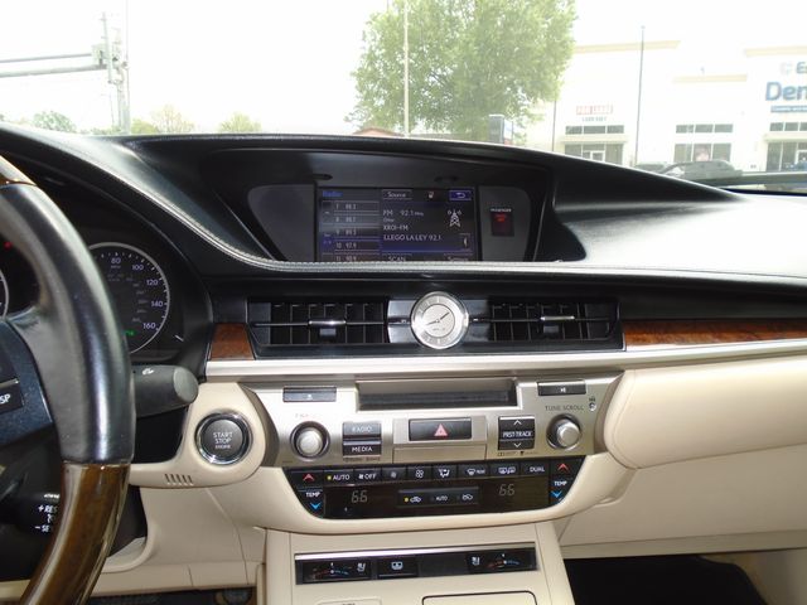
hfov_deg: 67.3
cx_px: 404
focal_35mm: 26
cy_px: 302
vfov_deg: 53.1
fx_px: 606
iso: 100
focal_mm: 4.6
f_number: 3.2
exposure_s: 1/125
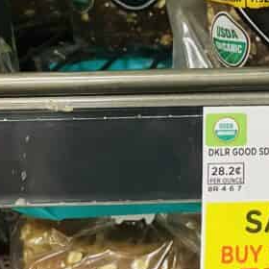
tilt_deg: -6.0
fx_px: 739
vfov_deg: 19.3
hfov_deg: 19.4
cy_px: -62
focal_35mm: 84
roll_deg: +0.2
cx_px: 327
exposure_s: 1/60
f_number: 1.6
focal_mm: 4.2
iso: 200
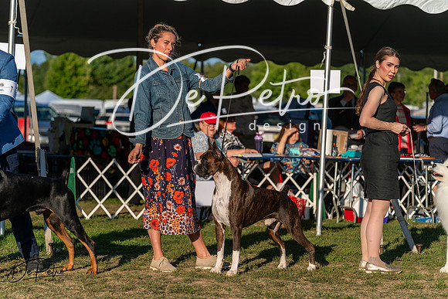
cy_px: 150
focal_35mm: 126
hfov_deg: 16.3
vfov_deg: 10.9
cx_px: 224
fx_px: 1568
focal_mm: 126
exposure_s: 1/1250
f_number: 4.5
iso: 125
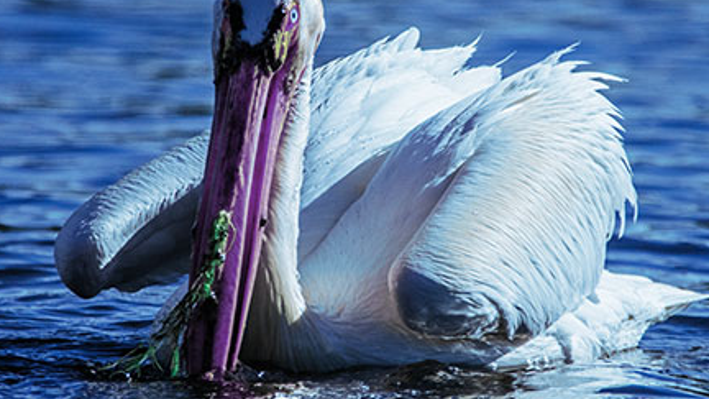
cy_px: 186
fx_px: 27373
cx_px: 336
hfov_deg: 1.5
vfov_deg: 0.8
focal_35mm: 1456
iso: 2000
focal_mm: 1200
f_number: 13
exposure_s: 1/4000
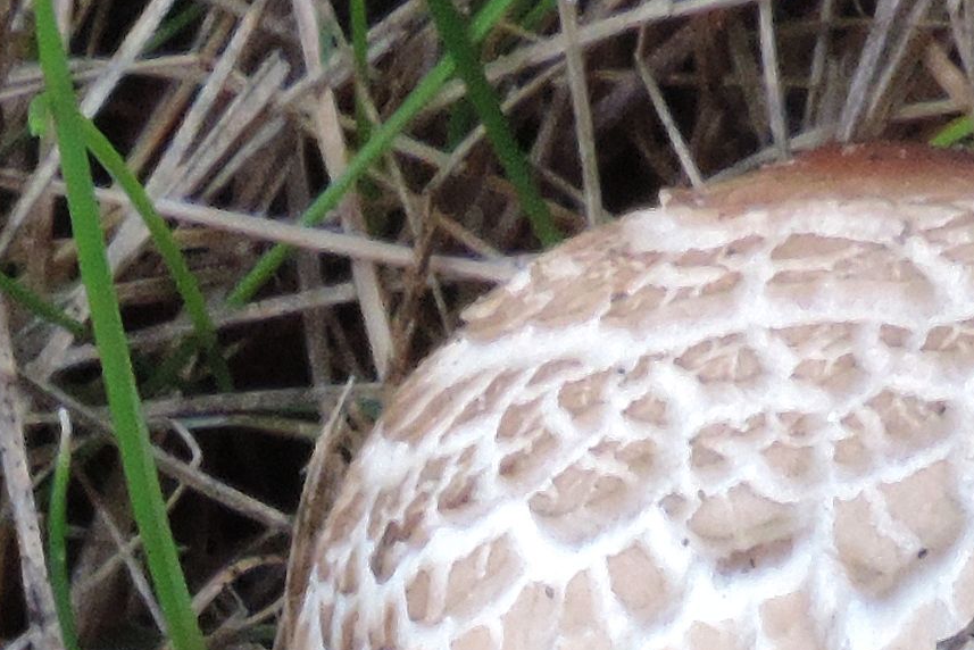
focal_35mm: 196
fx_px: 5304
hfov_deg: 10.5
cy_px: 1607
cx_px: 264
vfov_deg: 6.6
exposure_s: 1/50
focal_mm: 5.8
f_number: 7.9
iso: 400
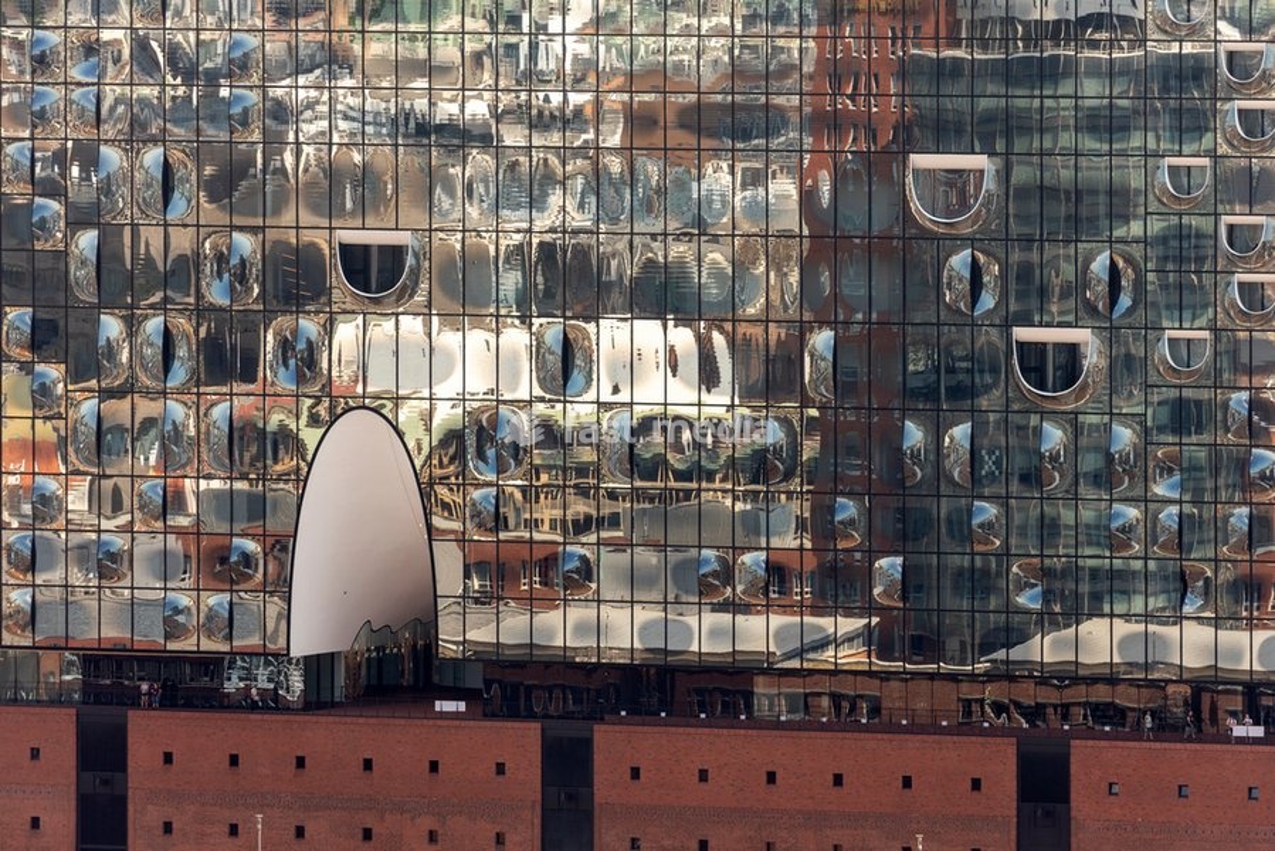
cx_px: 638
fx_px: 14170
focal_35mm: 400
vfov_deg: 3.4
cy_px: 426
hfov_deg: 5.2
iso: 100
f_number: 7.1
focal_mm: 400
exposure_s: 1/200
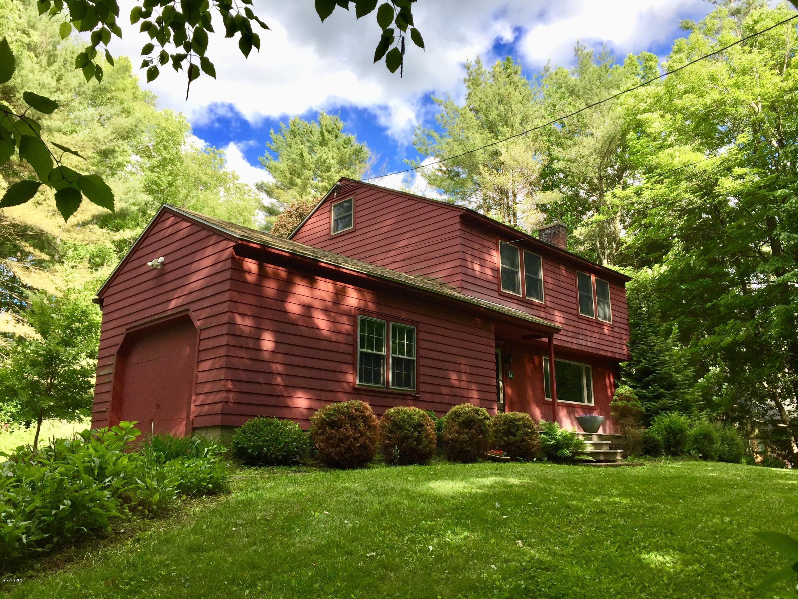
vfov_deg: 48.2
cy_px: 300
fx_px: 669
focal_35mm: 29
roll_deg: +0.5
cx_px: 399
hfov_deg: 61.7
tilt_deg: +13.1
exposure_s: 1/648
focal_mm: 4.15
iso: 32
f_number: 2.2
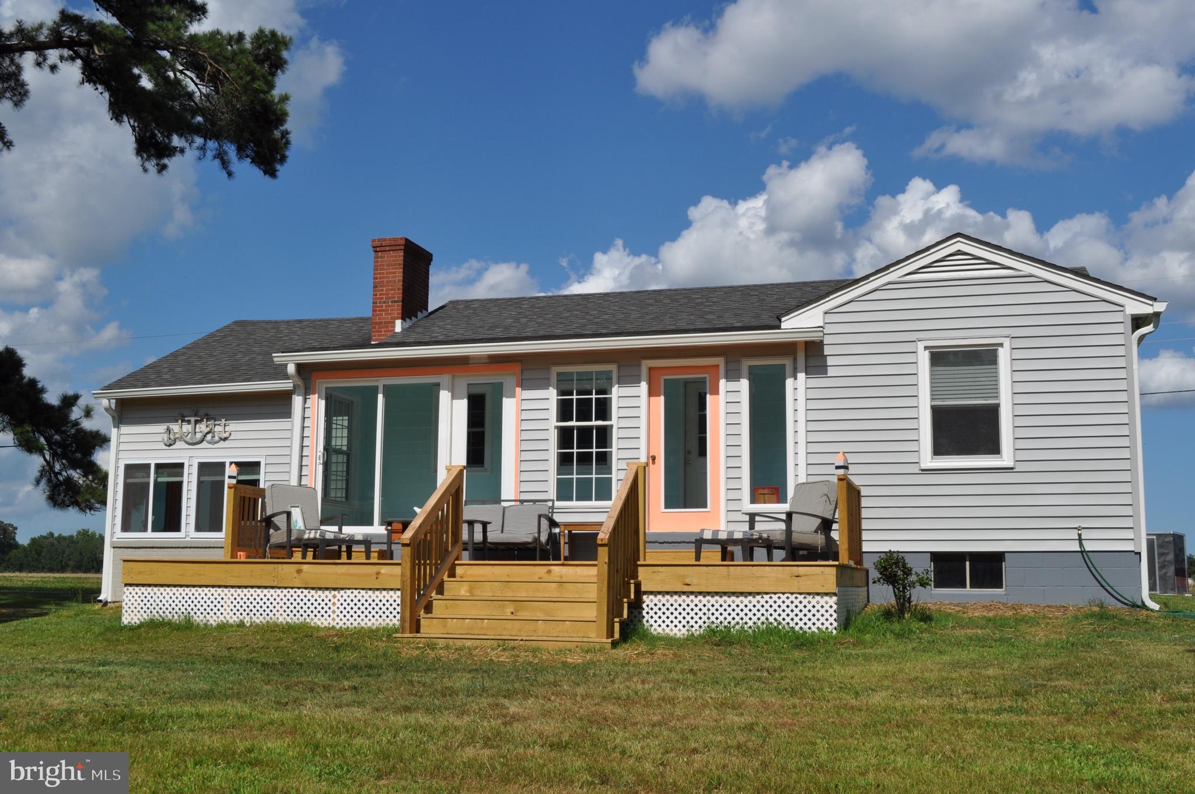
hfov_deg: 53.2
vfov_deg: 36.8
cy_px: 397
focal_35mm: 36
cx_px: 598
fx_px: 1193
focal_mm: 24
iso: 200
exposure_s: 1/500
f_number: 10
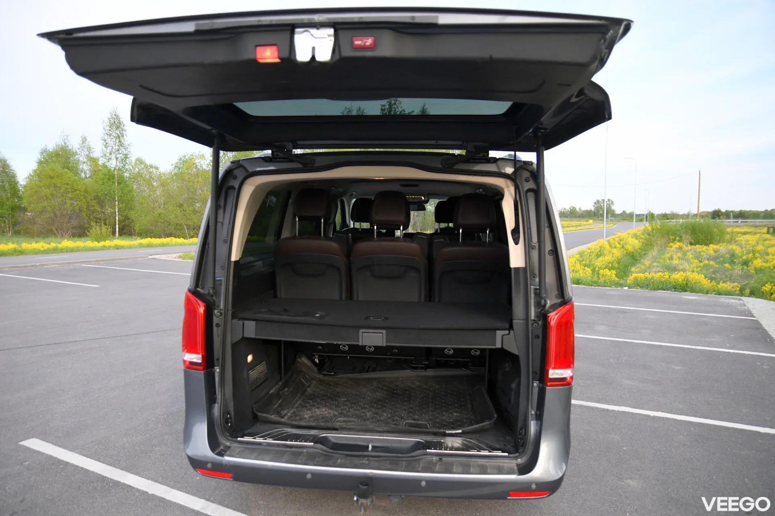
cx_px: 388
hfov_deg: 71.5
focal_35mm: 25
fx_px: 538
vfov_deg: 51.2
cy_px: 258
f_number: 2.8
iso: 1000
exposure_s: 1/4000
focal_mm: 17
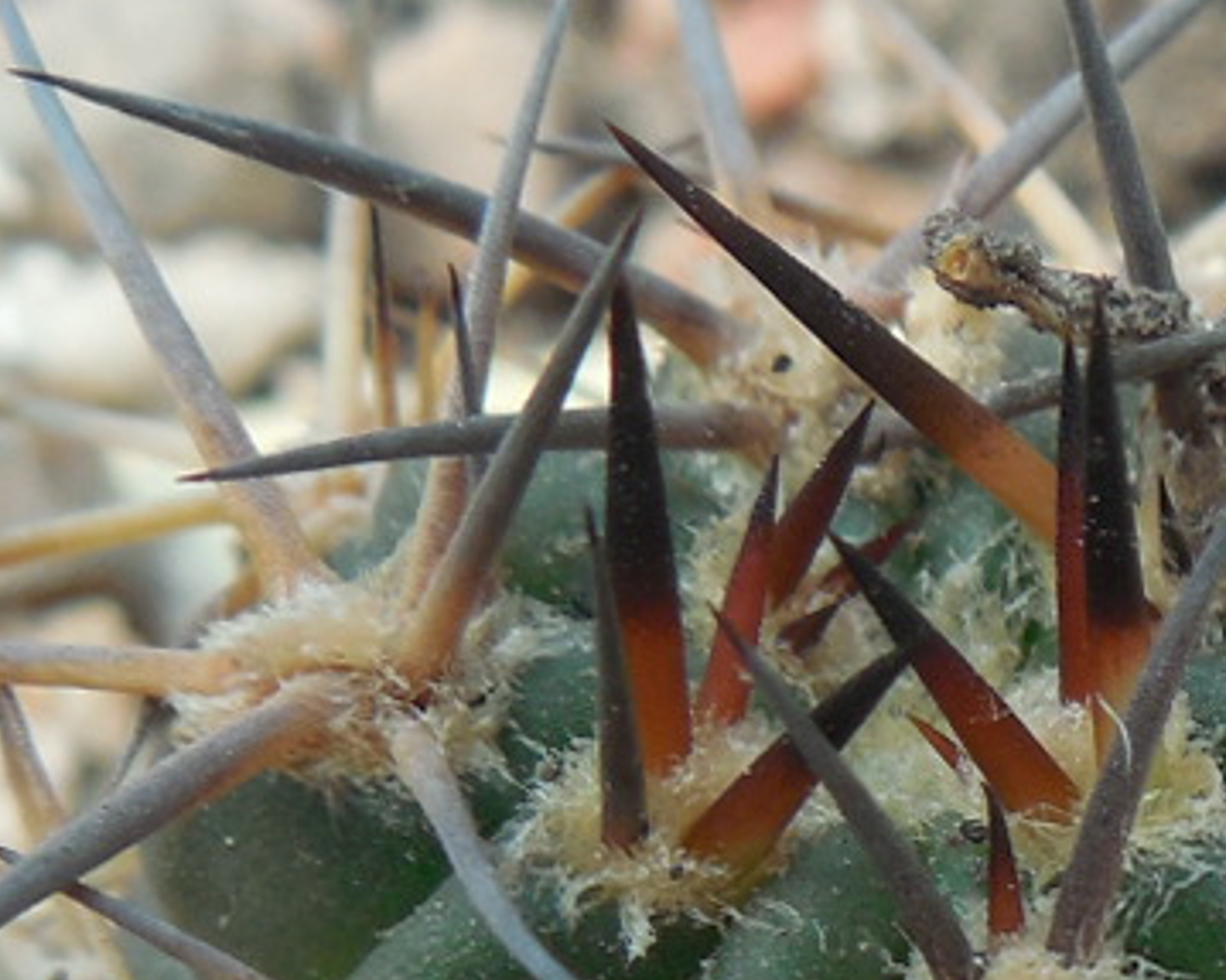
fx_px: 4897
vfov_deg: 11.2
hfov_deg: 13.8
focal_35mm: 135
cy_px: 1192
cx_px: 1520
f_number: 3.6
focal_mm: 5.6
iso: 125
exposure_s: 1/250
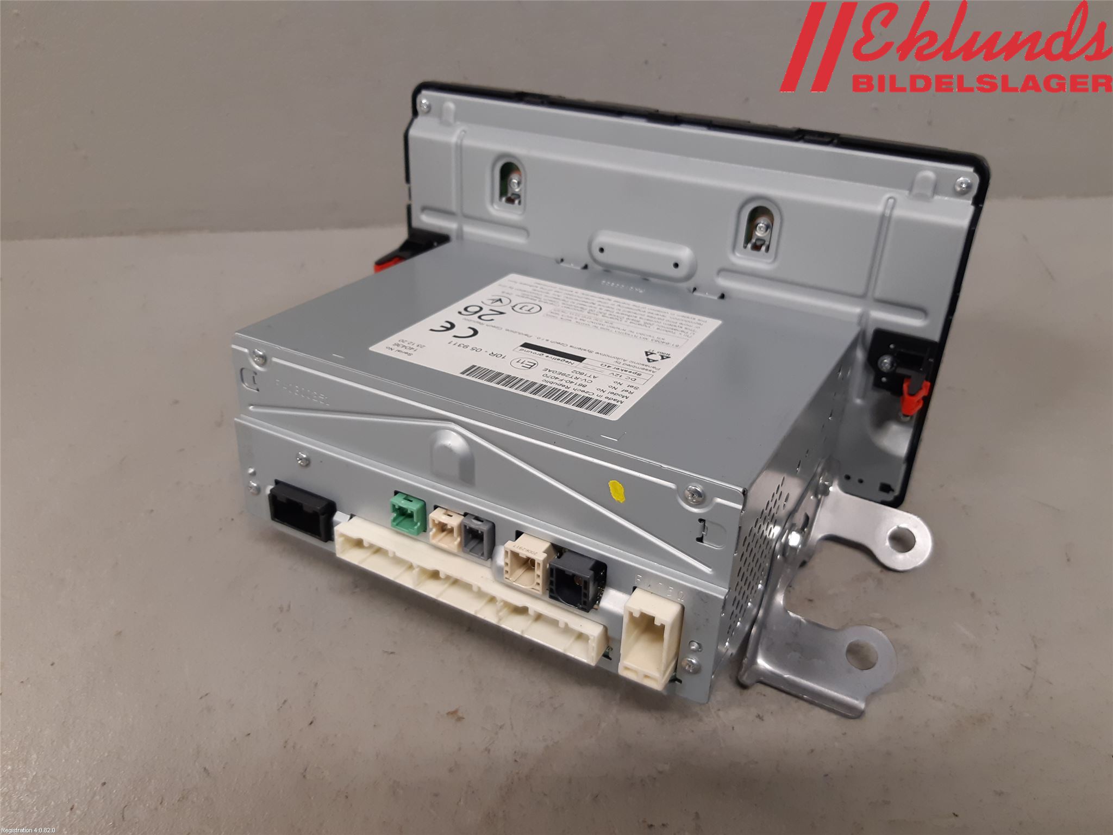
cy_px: 418
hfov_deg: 67.3
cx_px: 556
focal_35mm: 26
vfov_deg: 53.1
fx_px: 836
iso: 100
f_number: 1.7
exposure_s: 1/50
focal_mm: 3.93
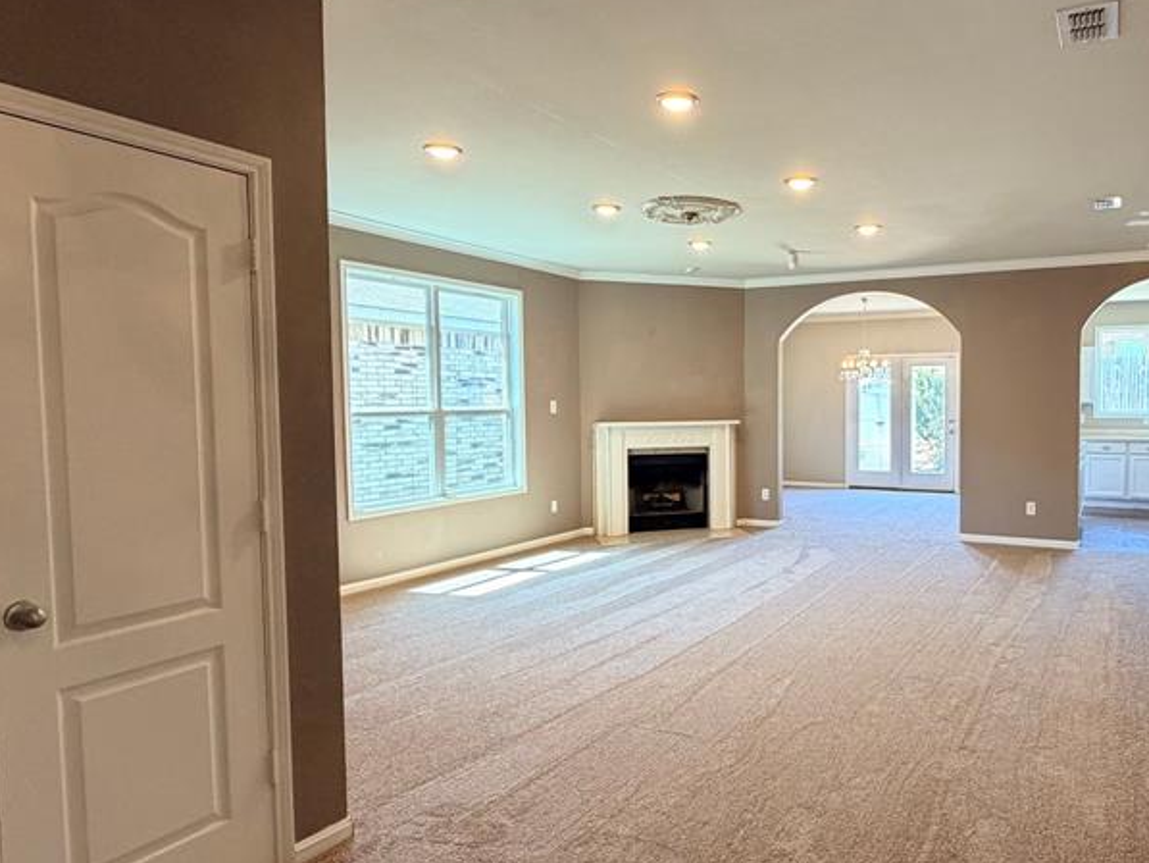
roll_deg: +0.1
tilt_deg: -3.6
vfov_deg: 56.8
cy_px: 439
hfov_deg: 69.6
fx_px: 797
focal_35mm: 24
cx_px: 764
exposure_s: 1/60
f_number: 2.2
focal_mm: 2.22
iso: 250
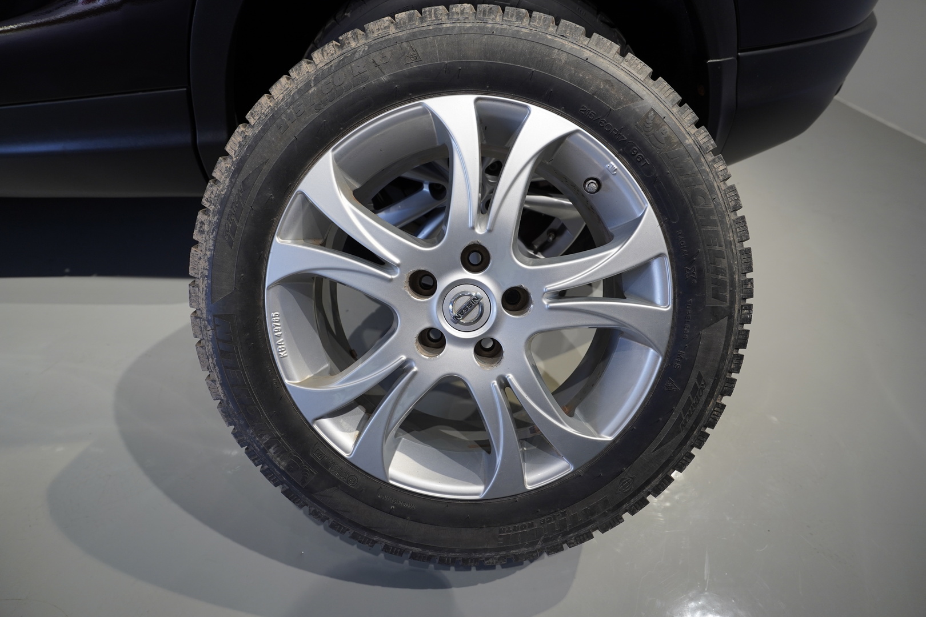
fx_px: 412
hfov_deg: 96.7
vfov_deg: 73.7
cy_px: 308
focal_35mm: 16
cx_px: 463
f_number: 4
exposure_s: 1/60
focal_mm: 16
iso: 640
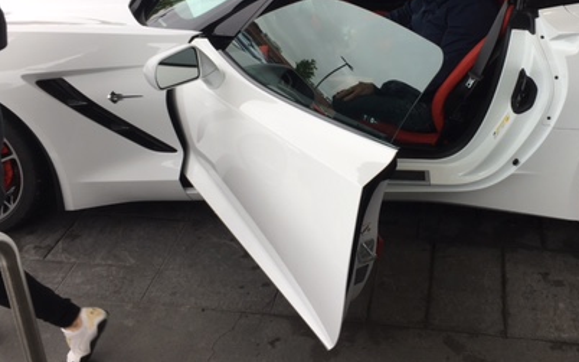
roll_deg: +1.2
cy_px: 78
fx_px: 773
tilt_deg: -26.1
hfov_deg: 40.8
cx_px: 357
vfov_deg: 25.9
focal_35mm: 49
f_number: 2.2
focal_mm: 4.15
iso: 25
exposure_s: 1/177
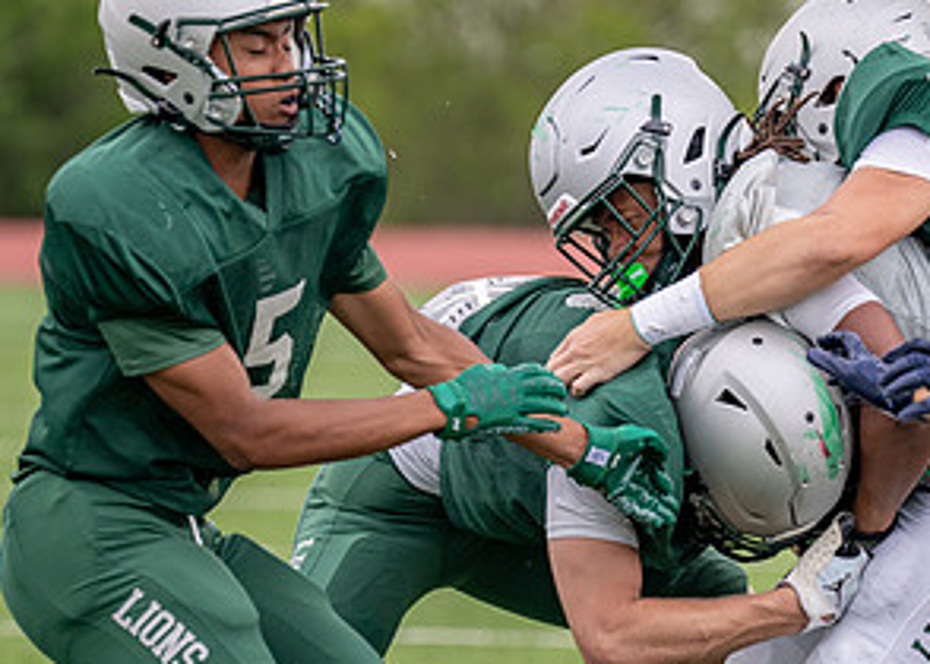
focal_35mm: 405
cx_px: 586
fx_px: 10697
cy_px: 510
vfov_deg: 3.6
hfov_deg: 5.0
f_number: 2.8
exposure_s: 1/2500
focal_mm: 176
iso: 250
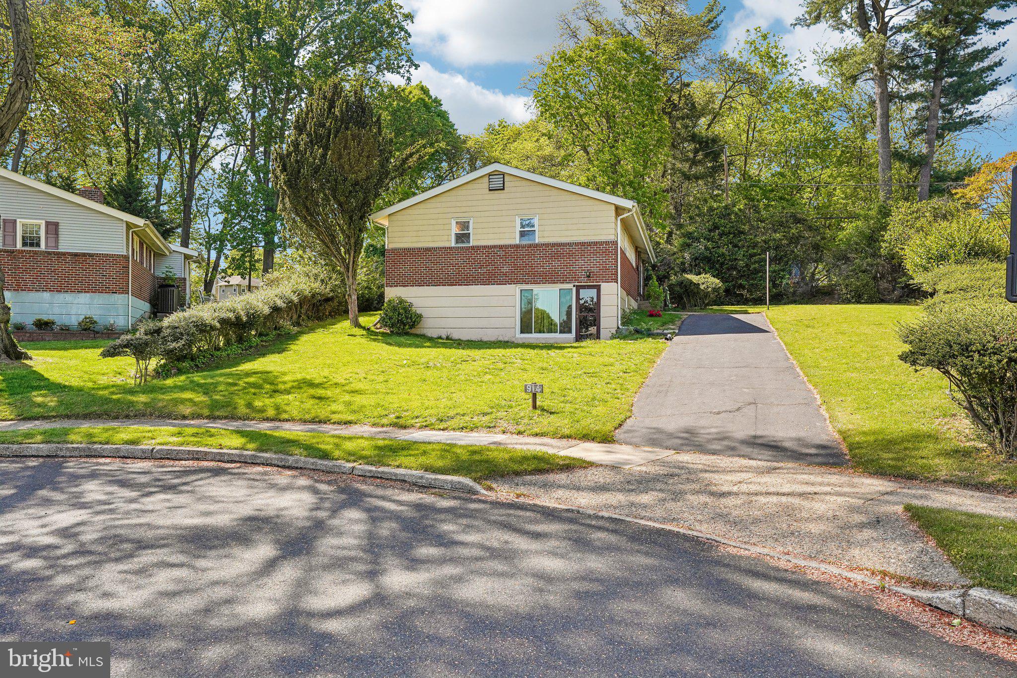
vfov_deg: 53.1
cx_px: 508
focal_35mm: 24
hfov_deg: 73.7
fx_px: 678
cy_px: 339
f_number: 8
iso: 500
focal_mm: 24
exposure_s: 1/500
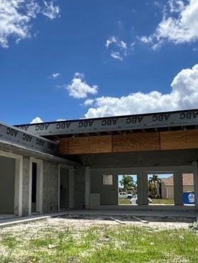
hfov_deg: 36.8
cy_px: 157
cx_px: 85
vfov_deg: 47.6
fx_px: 297
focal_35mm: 39
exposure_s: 1/3040
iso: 50
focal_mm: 2.22
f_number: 2.2
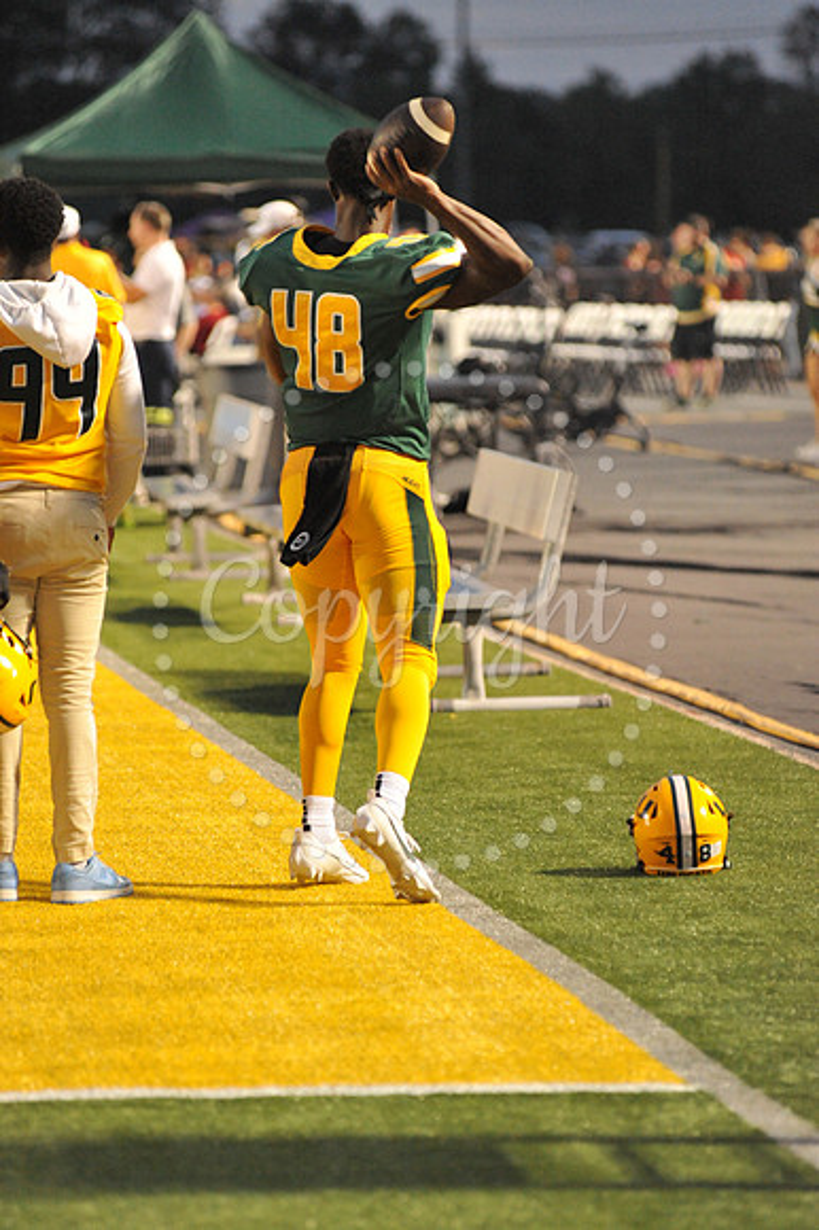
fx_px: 6833
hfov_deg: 6.9
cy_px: 615
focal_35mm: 200
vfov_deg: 10.3
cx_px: 410
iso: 6400
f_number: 4
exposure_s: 1/200
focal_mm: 200
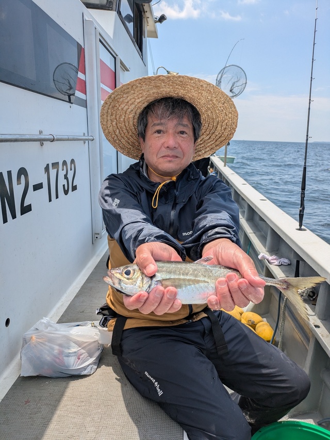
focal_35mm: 25
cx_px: 165
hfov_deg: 54.9
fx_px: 318
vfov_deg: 69.4
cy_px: 220
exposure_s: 1/2538
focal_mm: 5.43
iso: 46
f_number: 1.89
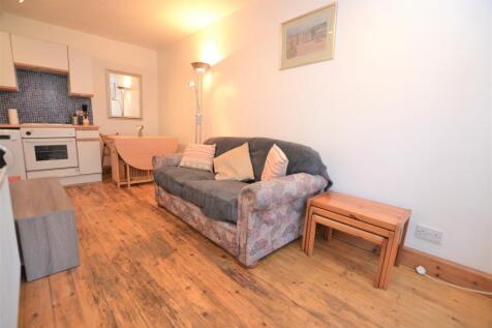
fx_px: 205
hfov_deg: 100.4
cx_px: 246
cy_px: 164
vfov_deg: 77.3
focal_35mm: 15
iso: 500
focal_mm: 10
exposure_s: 1/60
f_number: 3.5
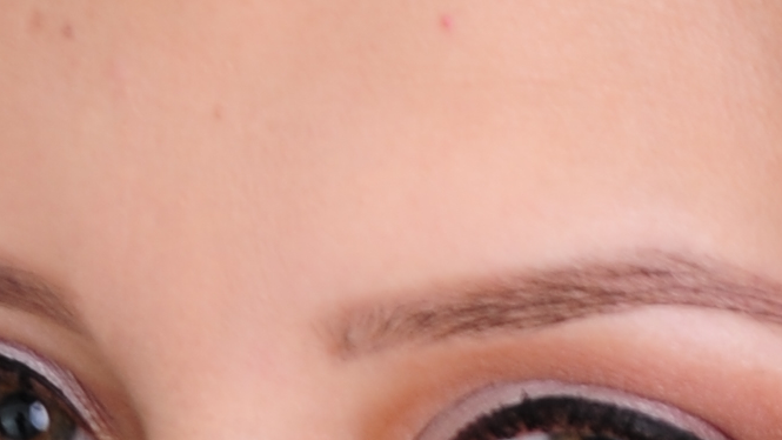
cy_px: 1616
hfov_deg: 1.8
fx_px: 24322
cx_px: 616
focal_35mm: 1173
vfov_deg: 1.0
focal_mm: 175
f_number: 8
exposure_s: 1/160
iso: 200
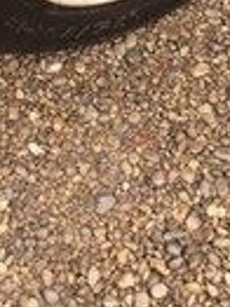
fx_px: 976
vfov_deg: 16.3
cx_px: 49
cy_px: -159
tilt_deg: -46.7
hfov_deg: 13.4
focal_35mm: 110
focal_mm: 4.15
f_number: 2.2
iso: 40
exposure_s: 1/33
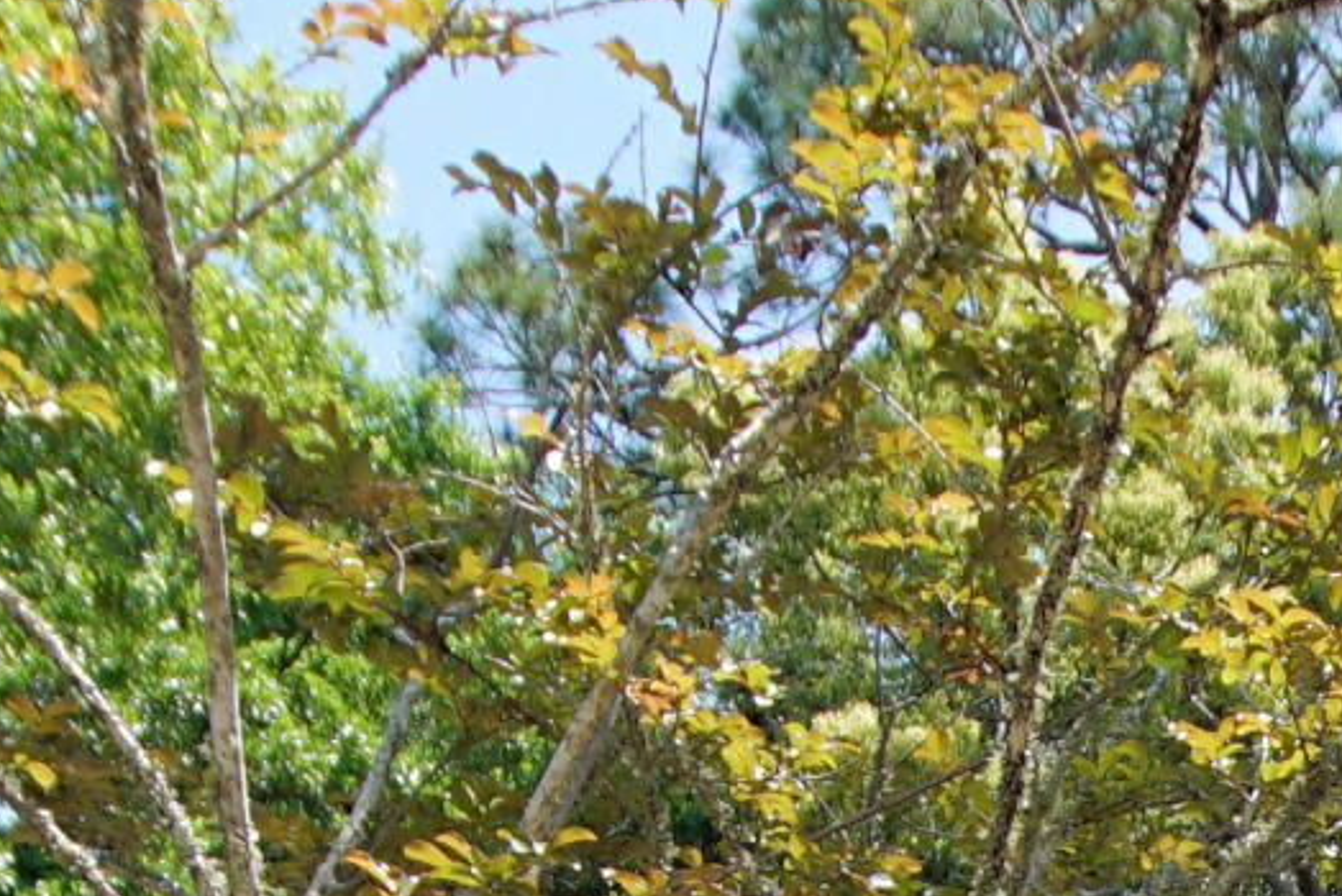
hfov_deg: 17.9
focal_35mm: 103
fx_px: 3842
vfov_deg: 10.7
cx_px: 1957
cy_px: 2359
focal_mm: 12
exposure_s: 1/125
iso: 100
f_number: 6.3
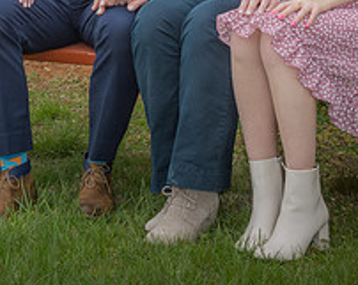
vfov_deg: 8.2
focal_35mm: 185
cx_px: -3
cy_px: -102
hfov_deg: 10.4
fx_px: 1957
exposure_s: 1/250
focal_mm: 35
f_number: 8
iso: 140
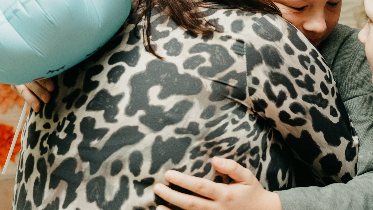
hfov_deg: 28.6
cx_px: 275
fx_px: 722
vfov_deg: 16.5
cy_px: 92
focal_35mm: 73
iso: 320
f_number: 4
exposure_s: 1/160
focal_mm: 28
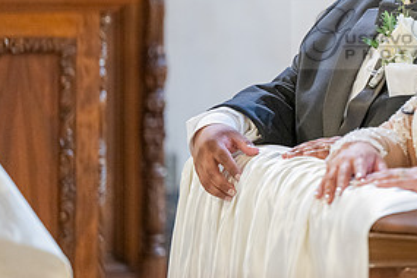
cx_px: 418
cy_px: 34
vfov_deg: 4.1
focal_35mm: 336
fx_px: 3892
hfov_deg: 6.1
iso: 2000
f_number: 2.8
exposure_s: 1/100
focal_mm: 165
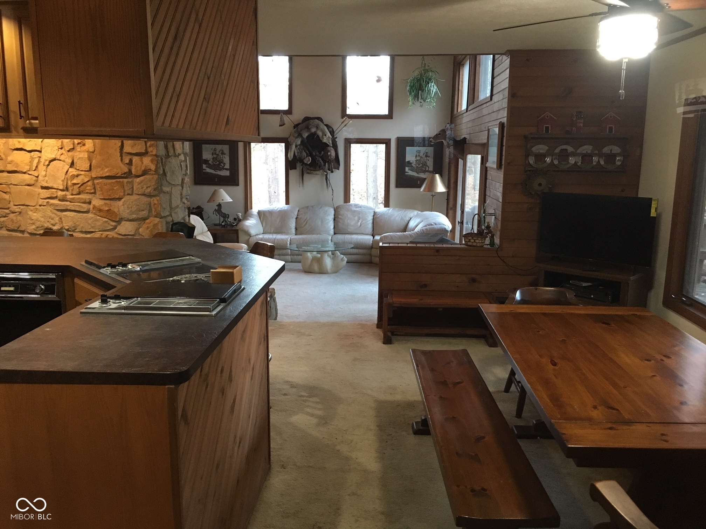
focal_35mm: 29
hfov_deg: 61.7
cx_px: 353
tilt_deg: -12.1
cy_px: 264
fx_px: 591
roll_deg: -0.7
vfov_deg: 48.2
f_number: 2.2
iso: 200
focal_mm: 4.15
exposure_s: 1/17
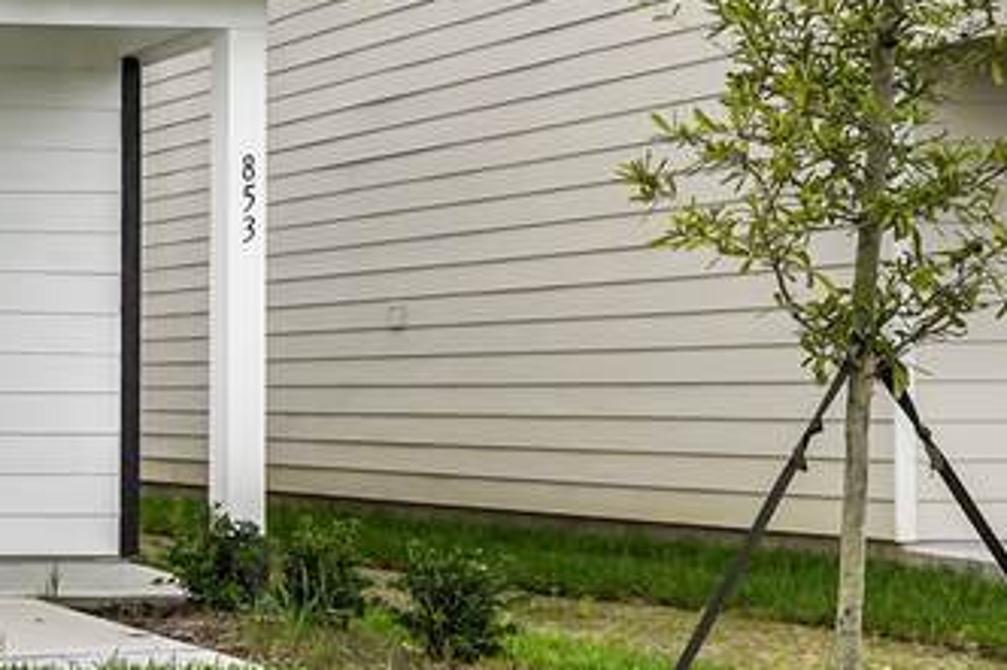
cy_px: 95
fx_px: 2265
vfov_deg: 16.7
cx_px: -658
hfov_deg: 20.1
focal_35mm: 81
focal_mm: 21
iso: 100
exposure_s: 1/4000
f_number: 3.5
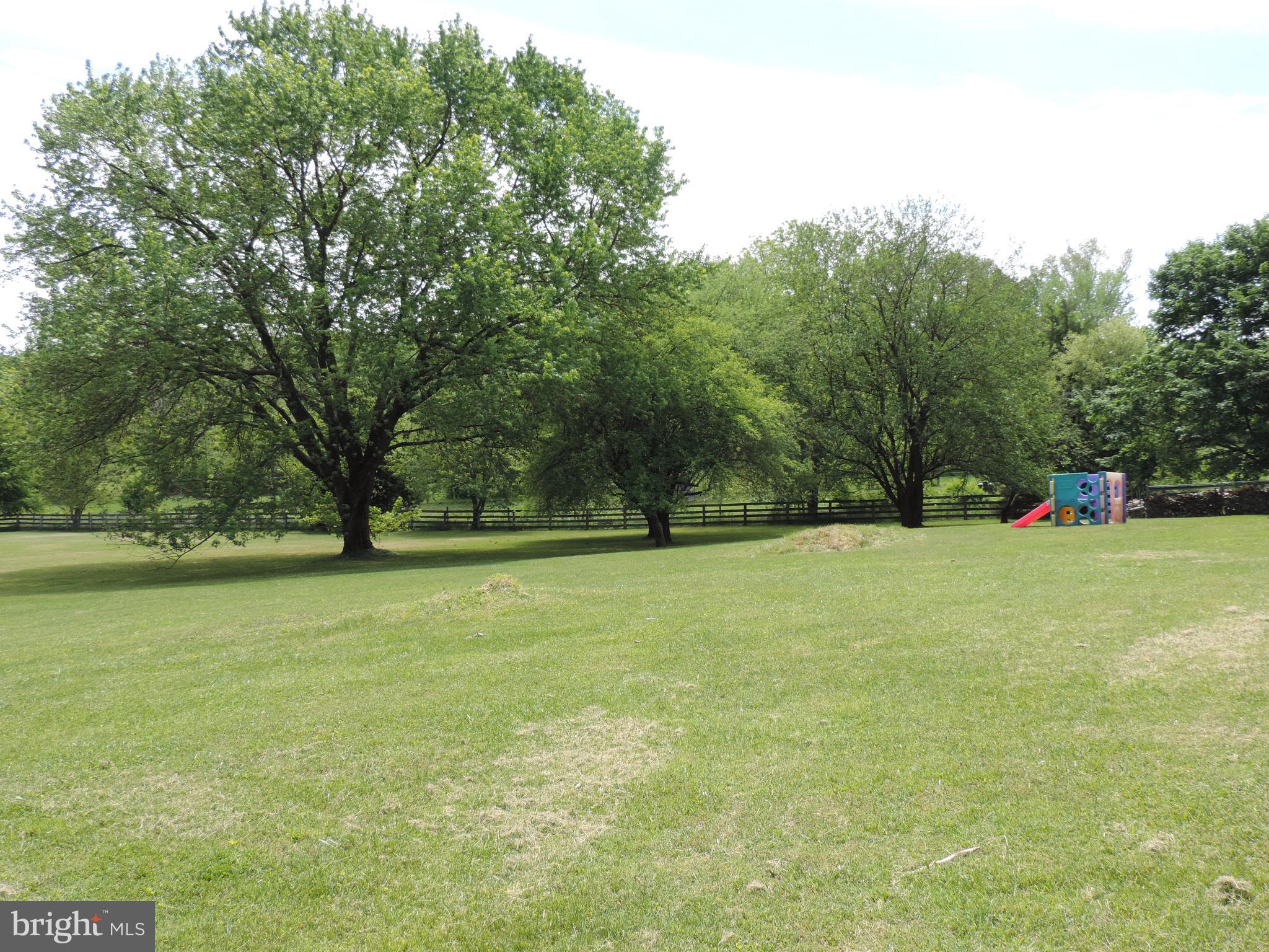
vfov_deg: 40.7
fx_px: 1283
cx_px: 634
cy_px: 476
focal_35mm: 35
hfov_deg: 52.6
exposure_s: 1/320
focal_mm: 6.2
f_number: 3.3
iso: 80
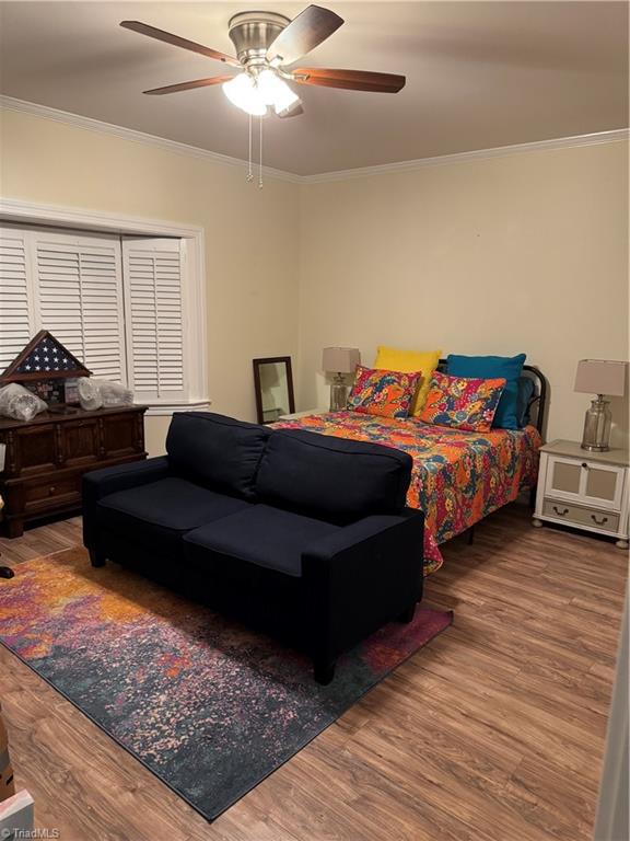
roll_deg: -1.8
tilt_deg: -11.0
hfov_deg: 56.8
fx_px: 582
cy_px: 420
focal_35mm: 24
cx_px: 315
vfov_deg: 71.6
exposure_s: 1/40
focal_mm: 6.76
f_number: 1.78
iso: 640
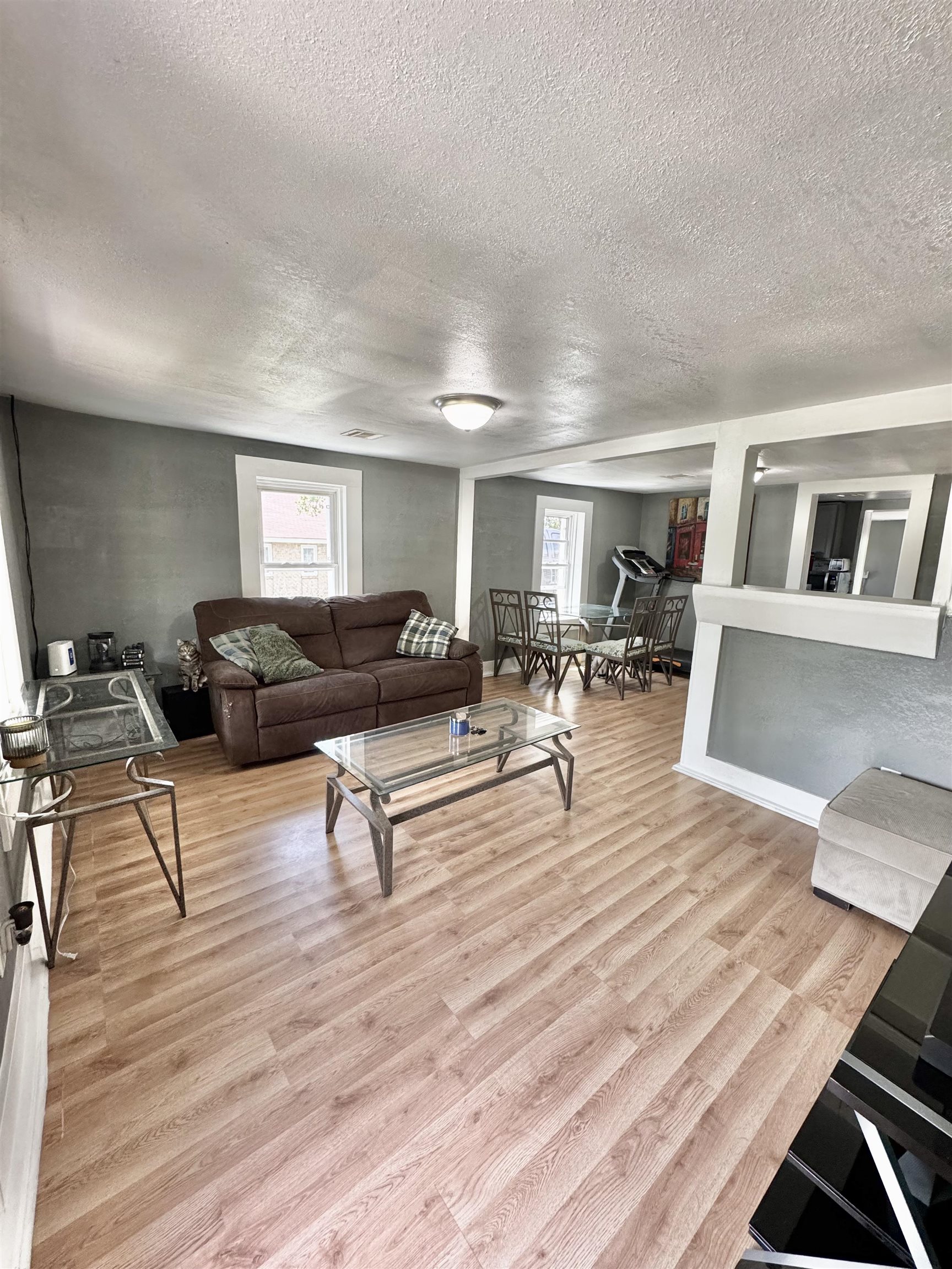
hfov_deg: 85.7
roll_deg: -1.8
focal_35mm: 14
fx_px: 513
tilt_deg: -9.8
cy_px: 634
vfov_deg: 102.1
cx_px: 476
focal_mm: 2.22
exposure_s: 1/120
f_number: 2.2
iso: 250
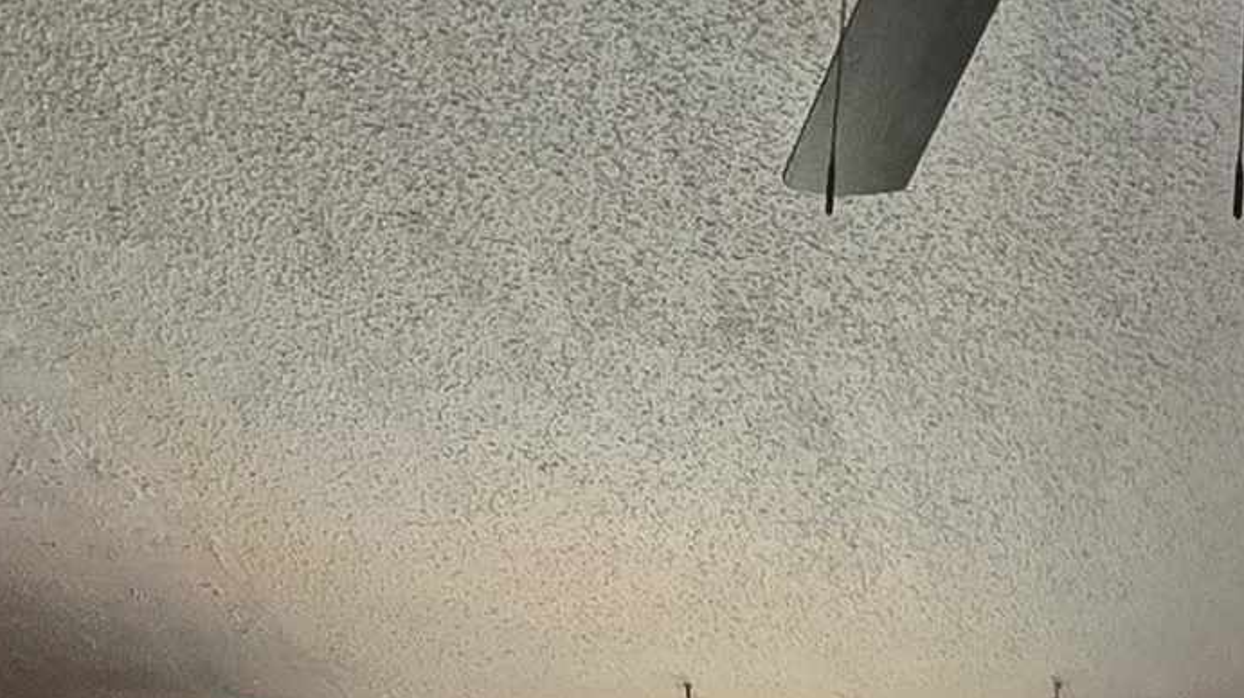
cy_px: 1639
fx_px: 2077
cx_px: 1363
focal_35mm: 63
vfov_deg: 13.9
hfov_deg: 30.0
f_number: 2.2
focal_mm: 2.2
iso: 400
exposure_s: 1/60
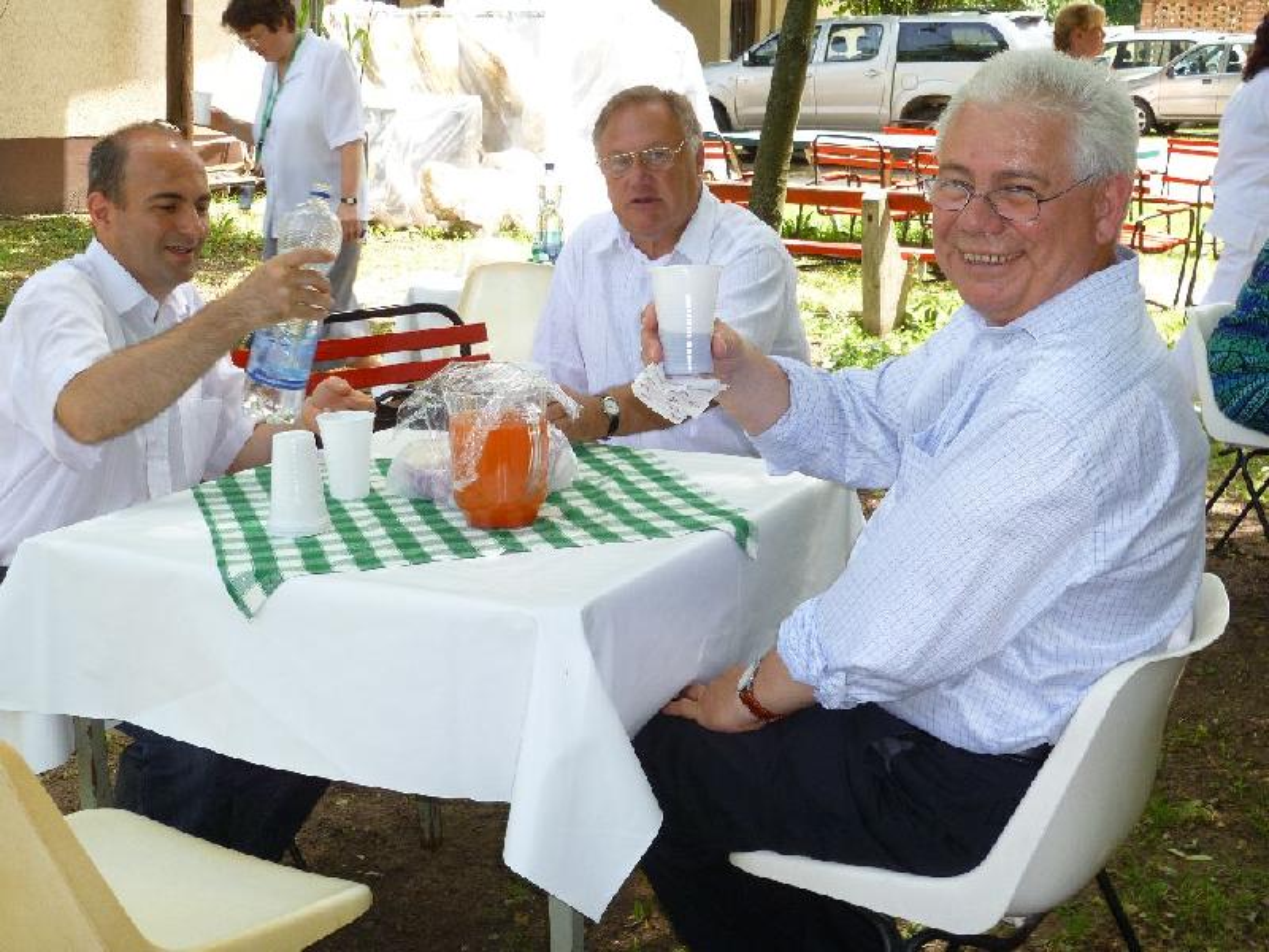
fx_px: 1760
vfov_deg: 30.3
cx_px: 634
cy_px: 476
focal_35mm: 48
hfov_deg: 39.7
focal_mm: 8.6
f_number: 3.5
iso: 100
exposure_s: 1/125
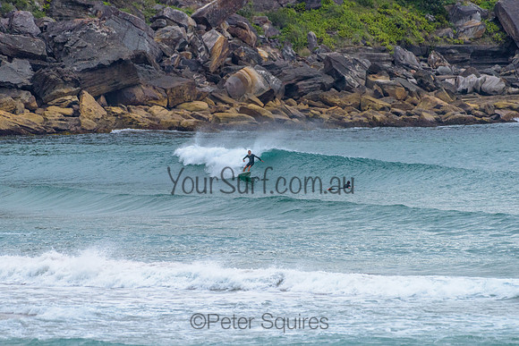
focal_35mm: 613
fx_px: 8841
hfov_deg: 3.4
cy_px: 168
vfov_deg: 2.2
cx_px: 253
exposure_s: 1/2000
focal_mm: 500
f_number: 5.6
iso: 900
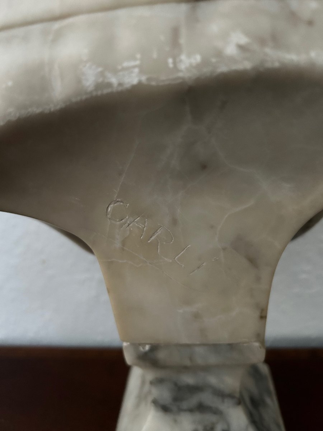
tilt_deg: -19.4
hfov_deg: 53.1
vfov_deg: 67.3
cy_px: 216
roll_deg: +4.2
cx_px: 162
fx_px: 323
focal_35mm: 26
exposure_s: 1/34
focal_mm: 5.7
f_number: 1.5
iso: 640
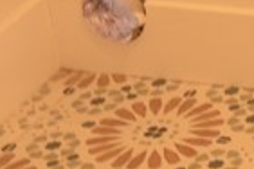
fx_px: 1467
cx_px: 709
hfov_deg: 8.6
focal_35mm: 208
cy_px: -105
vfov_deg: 6.5
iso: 800
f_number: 3.5
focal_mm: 18
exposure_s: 1/30
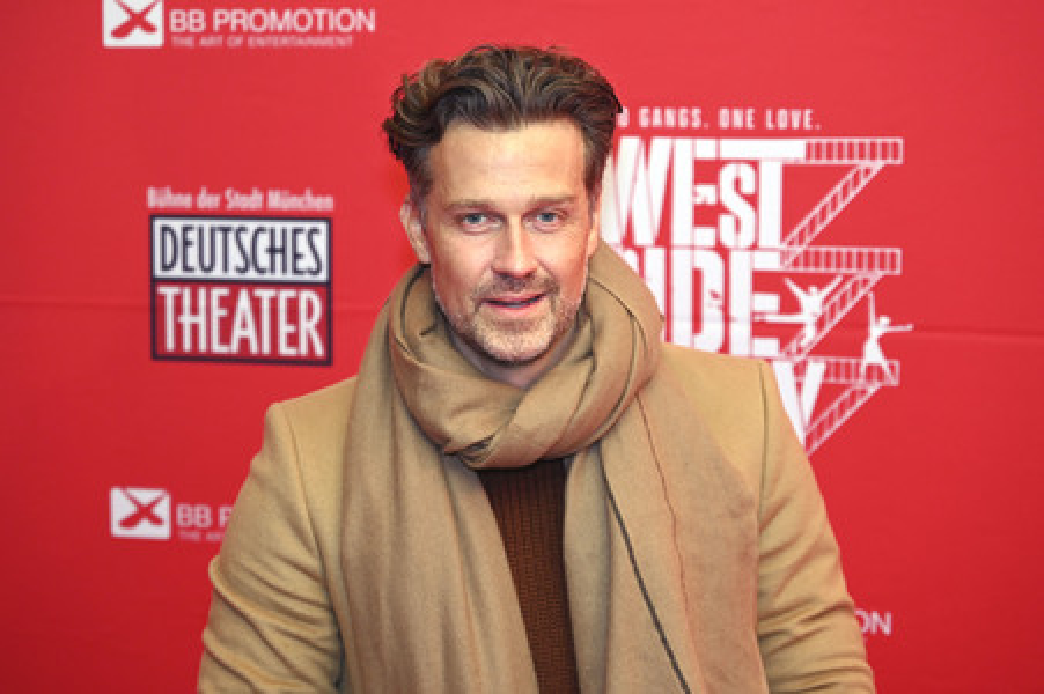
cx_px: 522
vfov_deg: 18.2
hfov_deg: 27.0
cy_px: 347
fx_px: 2173
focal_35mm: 75
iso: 1250
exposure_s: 1/125
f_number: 2.8
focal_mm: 75
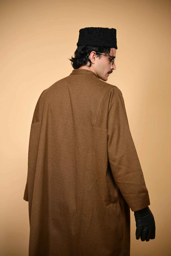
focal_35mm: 66
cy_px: 128
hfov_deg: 20.6
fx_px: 470
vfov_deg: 30.5
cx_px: 86
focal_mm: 66
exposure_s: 1/160
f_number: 2.8
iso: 100
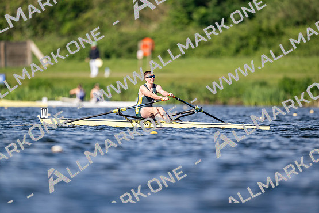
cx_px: 164
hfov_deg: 3.3
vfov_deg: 2.2
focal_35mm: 627
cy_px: 104
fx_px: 5555
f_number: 4
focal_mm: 600
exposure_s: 1/2500
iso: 250
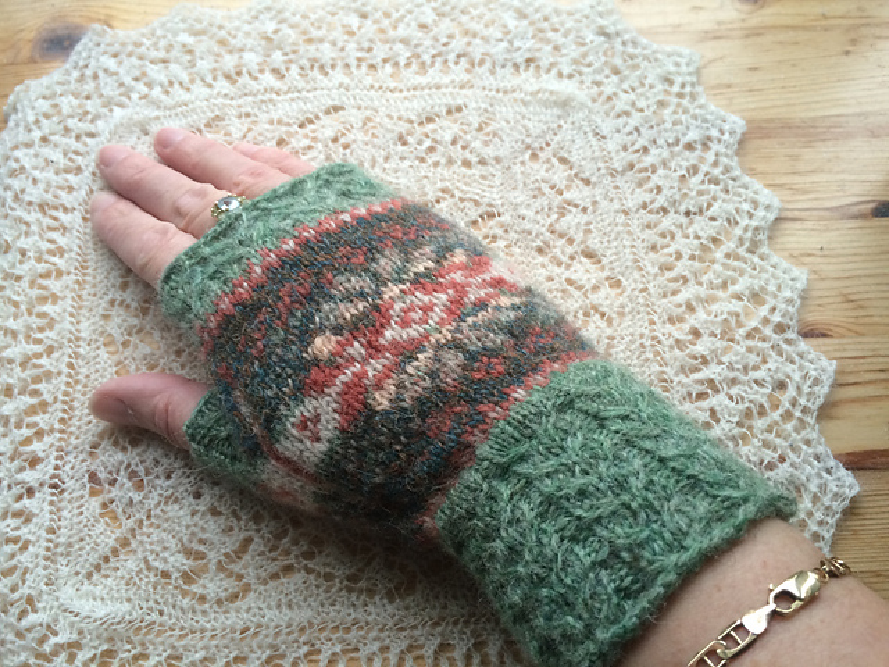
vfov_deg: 48.2
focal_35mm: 29
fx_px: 745
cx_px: 444
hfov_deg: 61.7
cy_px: 334
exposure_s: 1/33
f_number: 2.2
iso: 100
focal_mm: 4.15
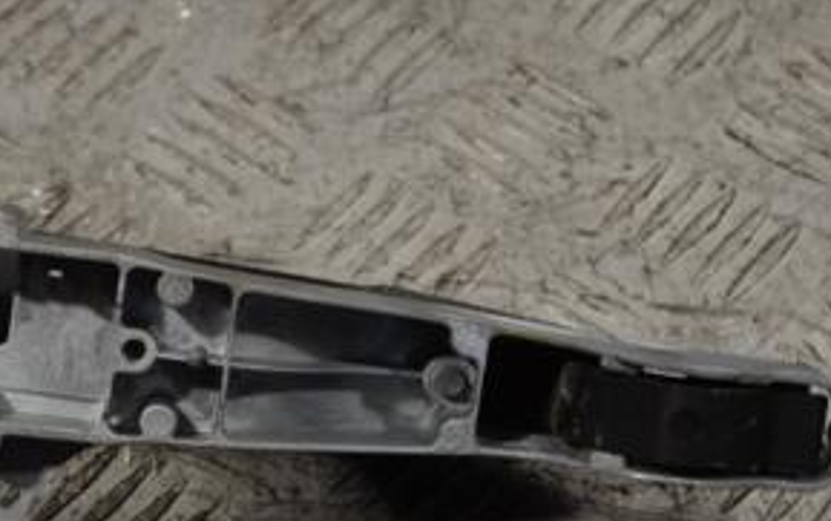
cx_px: 78
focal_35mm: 127
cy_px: 296
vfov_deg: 10.3
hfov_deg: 16.2
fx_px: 2878
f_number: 5.3
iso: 100
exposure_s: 1/40
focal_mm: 40
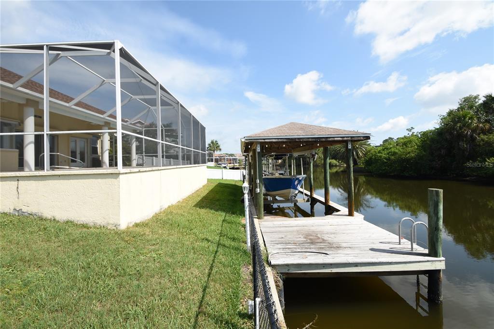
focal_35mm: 15
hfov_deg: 100.4
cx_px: 247
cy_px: 164
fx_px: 206
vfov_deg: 77.3
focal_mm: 10
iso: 100
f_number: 8
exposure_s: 1/250
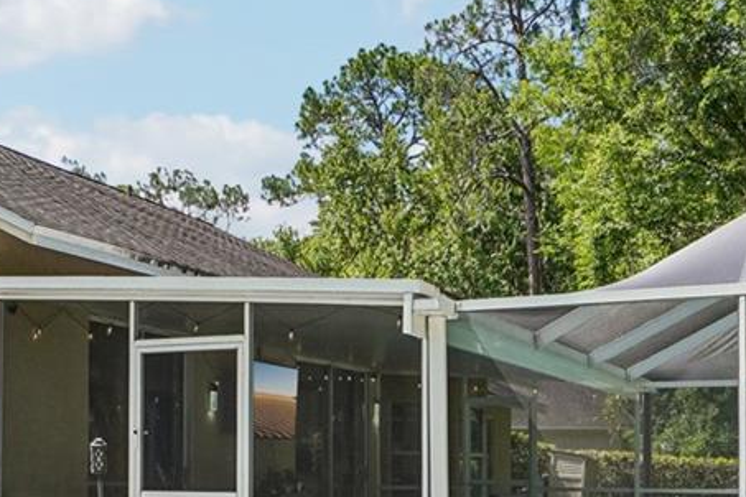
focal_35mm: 53
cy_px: 482
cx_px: 291
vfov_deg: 24.5
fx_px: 1098
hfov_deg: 37.3
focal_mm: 10
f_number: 8
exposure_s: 1/200
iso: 100
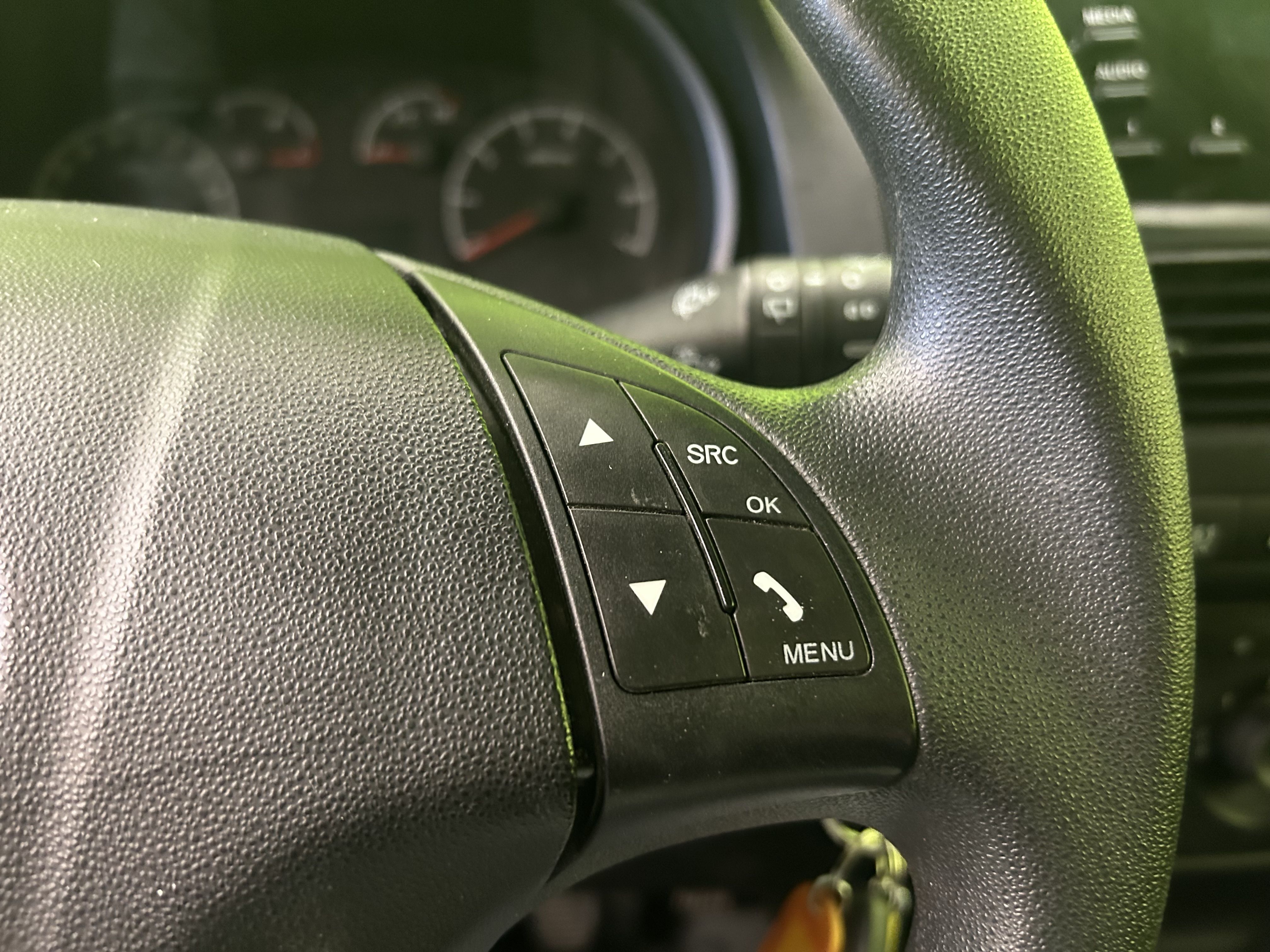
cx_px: 635
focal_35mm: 26
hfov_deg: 67.3
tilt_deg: -28.6
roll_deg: +0.6
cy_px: 476
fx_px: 954
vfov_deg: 53.1
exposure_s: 1/25
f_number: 1.5
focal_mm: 5.7
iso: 800
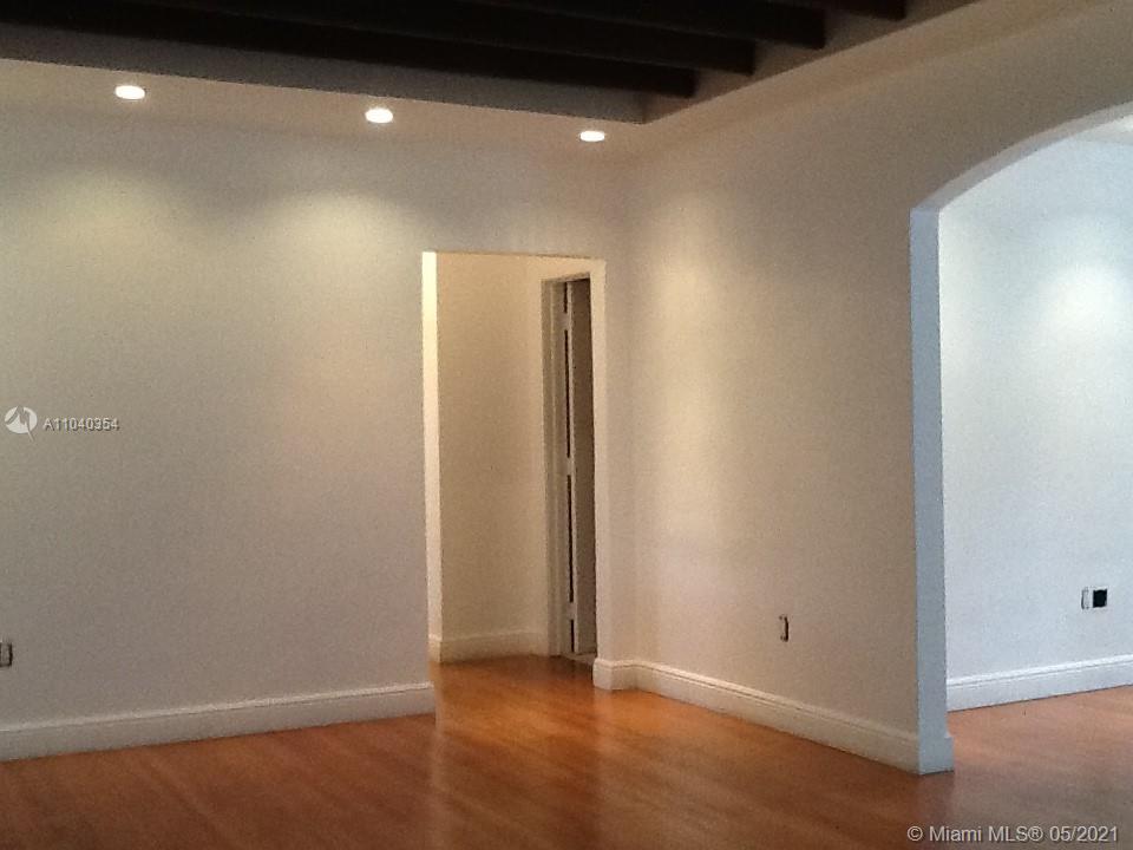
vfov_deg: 32.9
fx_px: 1440
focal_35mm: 44
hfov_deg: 42.9
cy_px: 425
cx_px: 566
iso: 200
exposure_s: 1/30
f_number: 2.4
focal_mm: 2.03
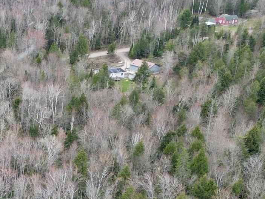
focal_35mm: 105
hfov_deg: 17.5
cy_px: 263
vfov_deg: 13.6
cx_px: -85
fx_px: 804
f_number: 1.7
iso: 110
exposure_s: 1/400
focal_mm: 6.72
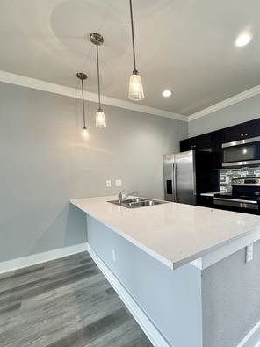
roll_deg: +1.9
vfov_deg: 90.8
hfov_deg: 73.8
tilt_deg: -3.4
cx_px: 157
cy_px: 190
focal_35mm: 17
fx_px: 170
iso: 200
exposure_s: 1/120
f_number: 2.2
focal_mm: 2.22
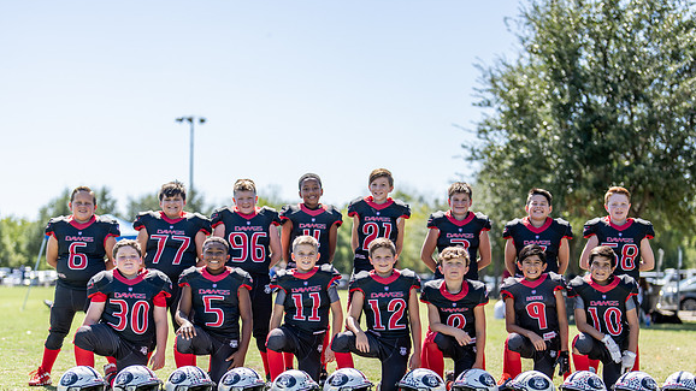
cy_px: 286
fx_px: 1310
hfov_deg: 29.7
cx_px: 373
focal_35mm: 71
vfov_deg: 16.9
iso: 100
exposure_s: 1/5000
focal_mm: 50
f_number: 1.2
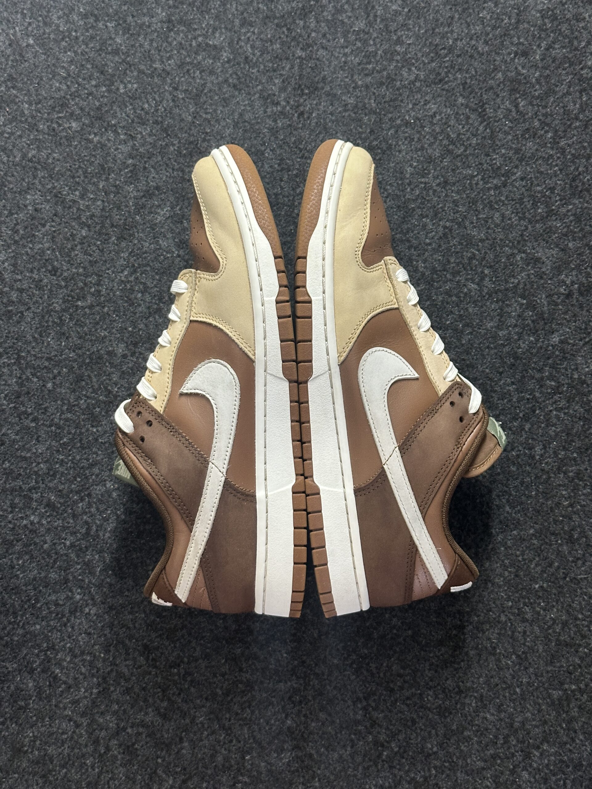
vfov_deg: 39.7
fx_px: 1095
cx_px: 296
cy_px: 394
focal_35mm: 48
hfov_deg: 30.3
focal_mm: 6.86
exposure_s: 1/33
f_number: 1.78
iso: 250
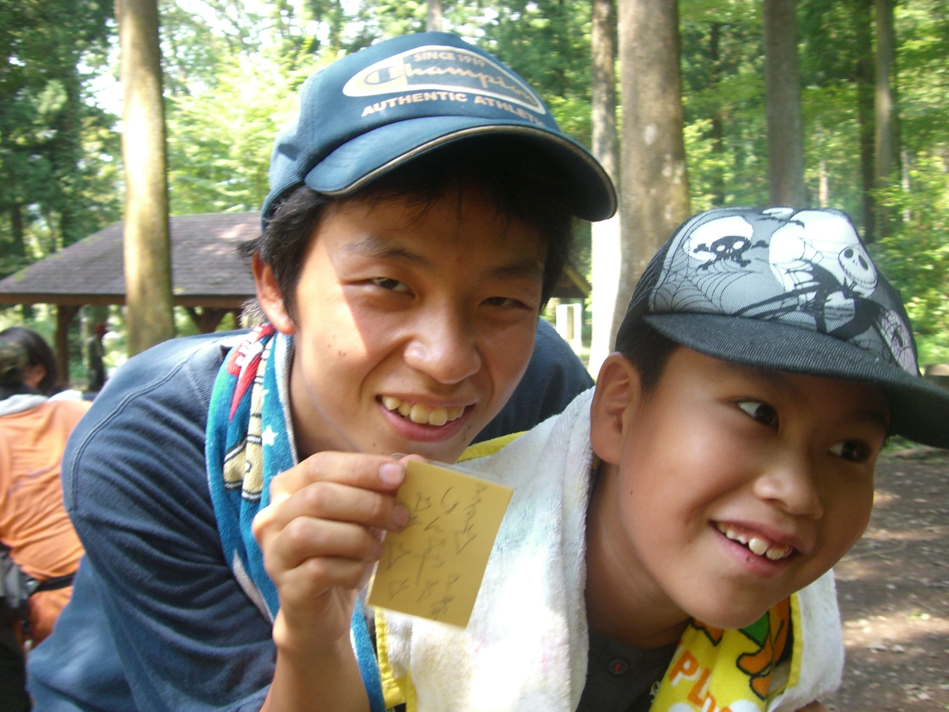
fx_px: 1069
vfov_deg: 36.8
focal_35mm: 39
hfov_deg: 47.9
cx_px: 470
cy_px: 352
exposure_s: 1/100
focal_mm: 6.2
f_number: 2.7
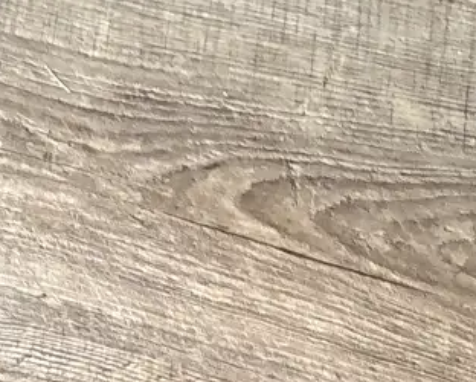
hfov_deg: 10.4
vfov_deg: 9.6
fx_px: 2199
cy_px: -189
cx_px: -716
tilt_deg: -58.7
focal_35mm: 156
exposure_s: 1/60
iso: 320
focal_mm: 5.96
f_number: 1.6
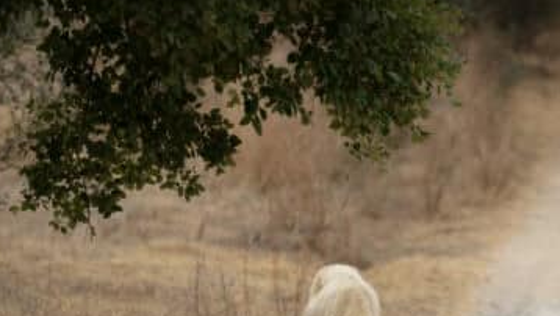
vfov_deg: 2.3
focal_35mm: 539
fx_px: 8010
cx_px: 587
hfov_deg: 4.0
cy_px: 120
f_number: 3.2
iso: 200
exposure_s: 1/1250
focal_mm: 180
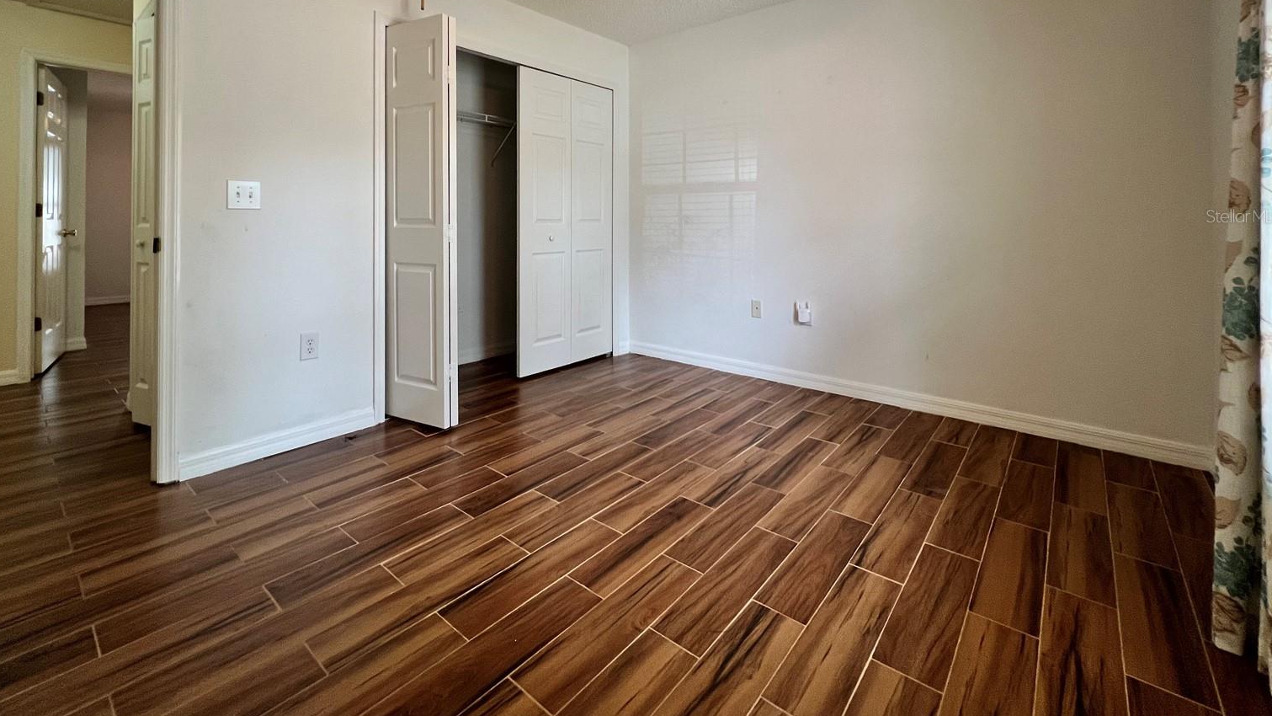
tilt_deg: +0.7
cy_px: 216
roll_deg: +0.5
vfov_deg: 67.7
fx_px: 506
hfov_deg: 102.9
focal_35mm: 15
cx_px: 612
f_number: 1.8
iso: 200
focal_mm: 1.57
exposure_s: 1/120
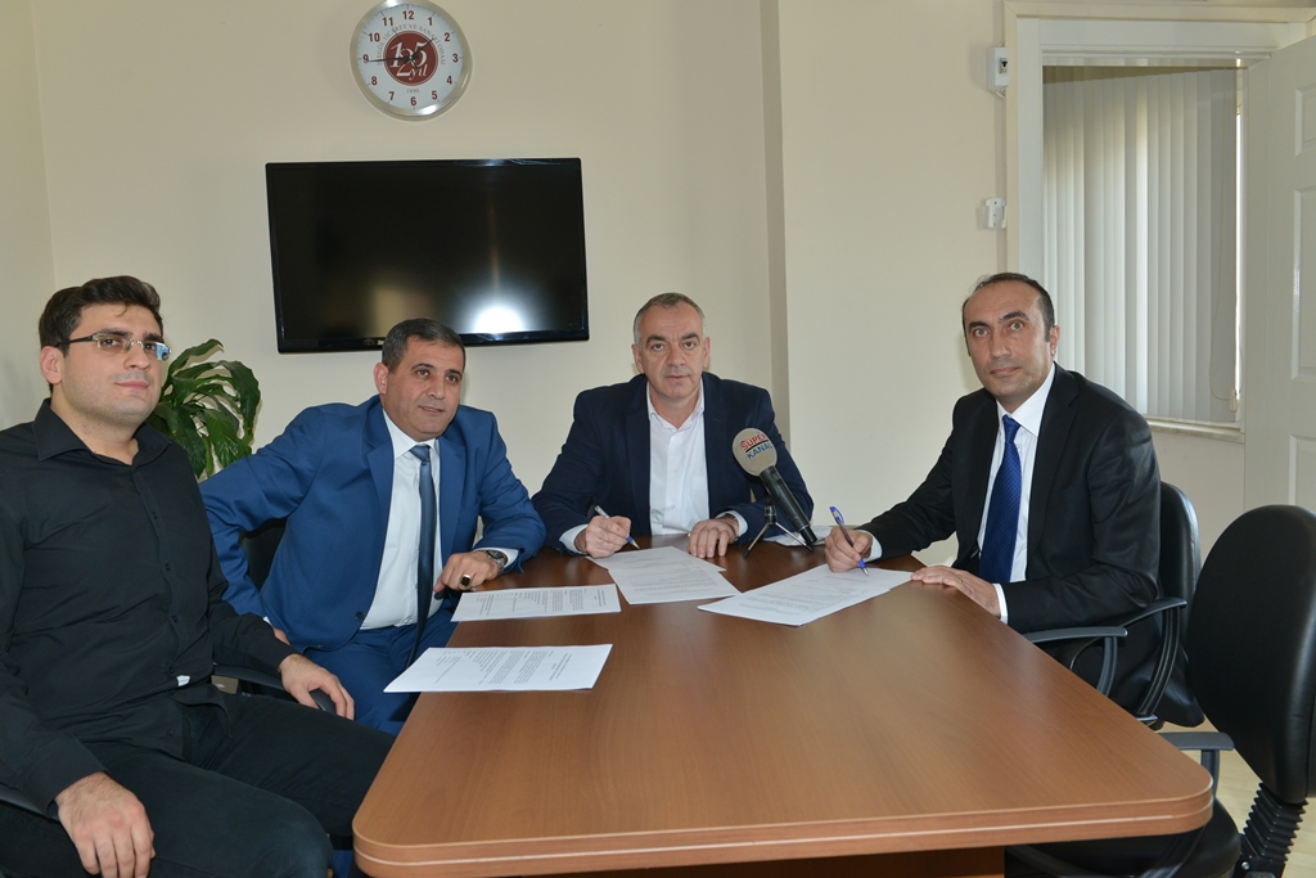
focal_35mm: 31
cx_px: 658
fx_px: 1133
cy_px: 439
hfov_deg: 60.3
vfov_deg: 42.3
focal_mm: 31
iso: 800
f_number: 6.3
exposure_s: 1/125
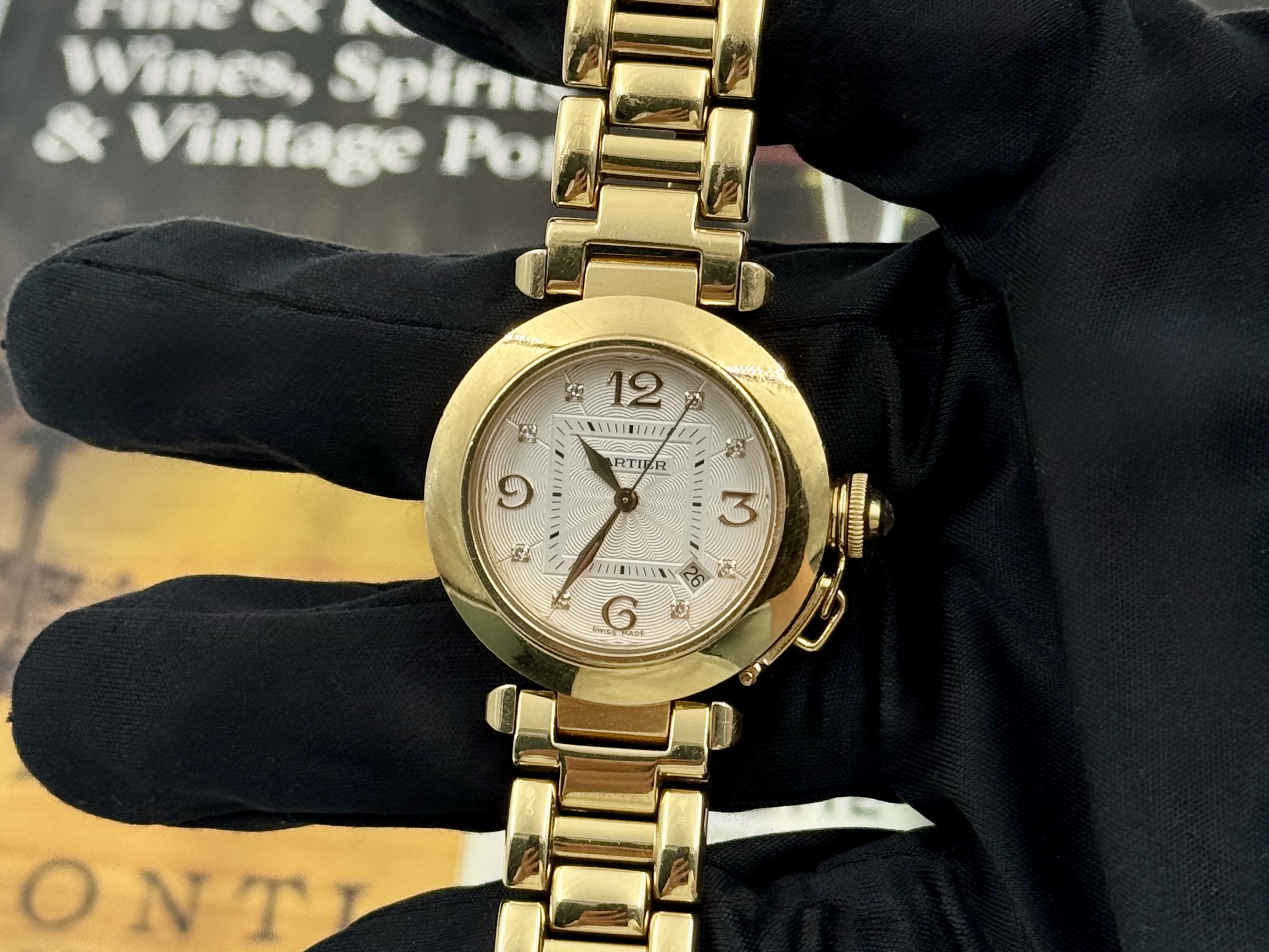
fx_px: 1760
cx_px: 634
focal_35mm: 48
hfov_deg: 39.7
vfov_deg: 30.3
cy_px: 476
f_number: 1.78
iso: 64
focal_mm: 6.76
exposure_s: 1/338
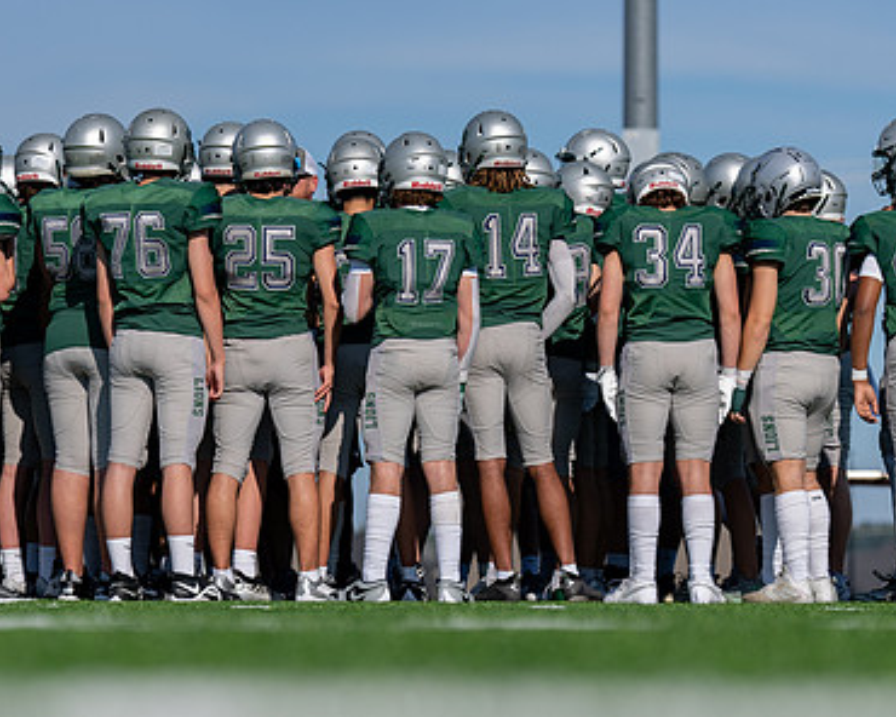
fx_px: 6576
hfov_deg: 7.8
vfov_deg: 6.2
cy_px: 314
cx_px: 442
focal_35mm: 248
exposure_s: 1/2500
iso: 100
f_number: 2.8
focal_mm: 126
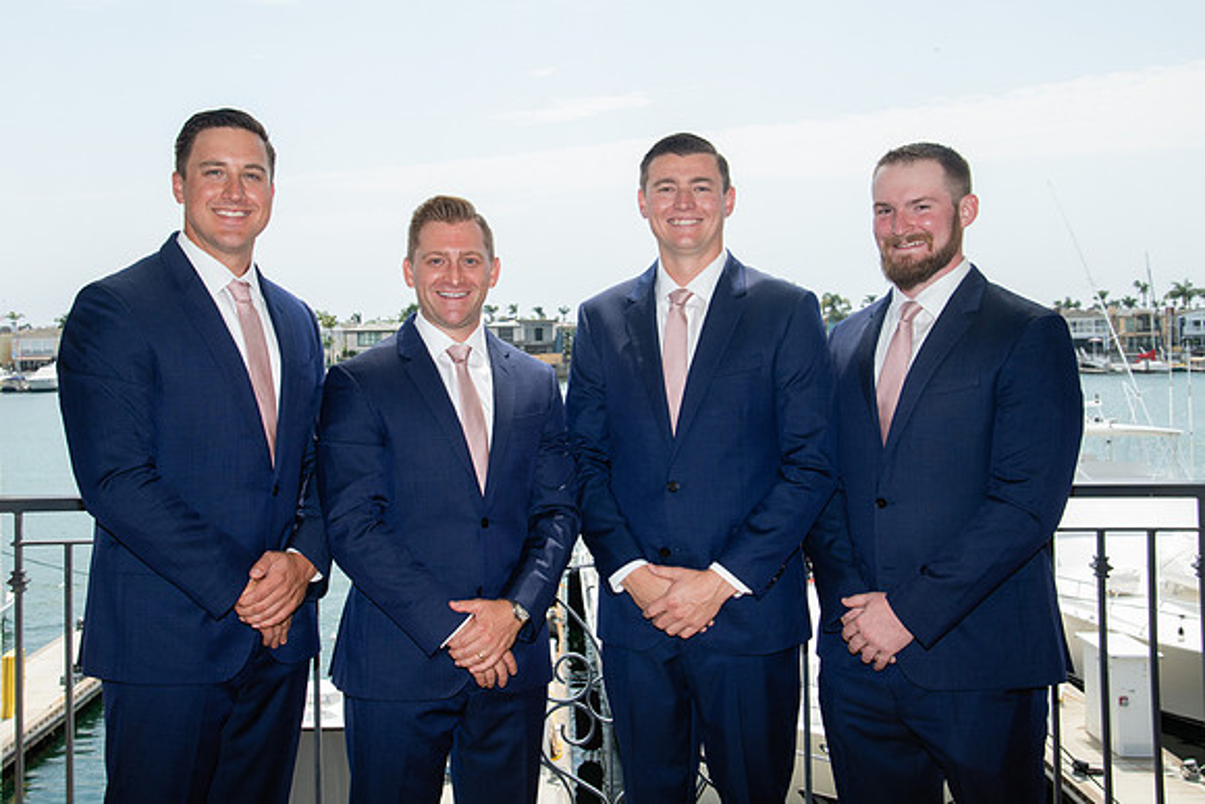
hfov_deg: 43.8
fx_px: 1495
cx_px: 531
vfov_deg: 30.0
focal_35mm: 45
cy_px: 331
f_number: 11
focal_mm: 38
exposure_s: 1/250
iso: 320
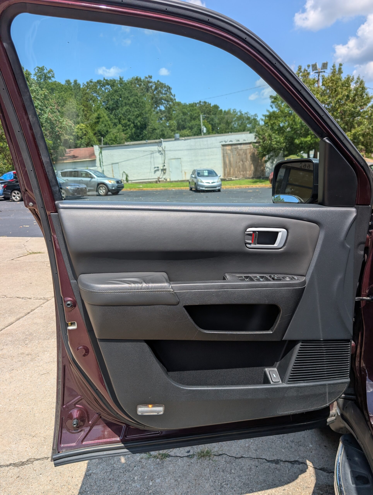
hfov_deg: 56.9
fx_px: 344
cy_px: 248
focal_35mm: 24
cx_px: 186
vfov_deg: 71.5
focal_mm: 6.9
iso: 20
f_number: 1.68
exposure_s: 1/806
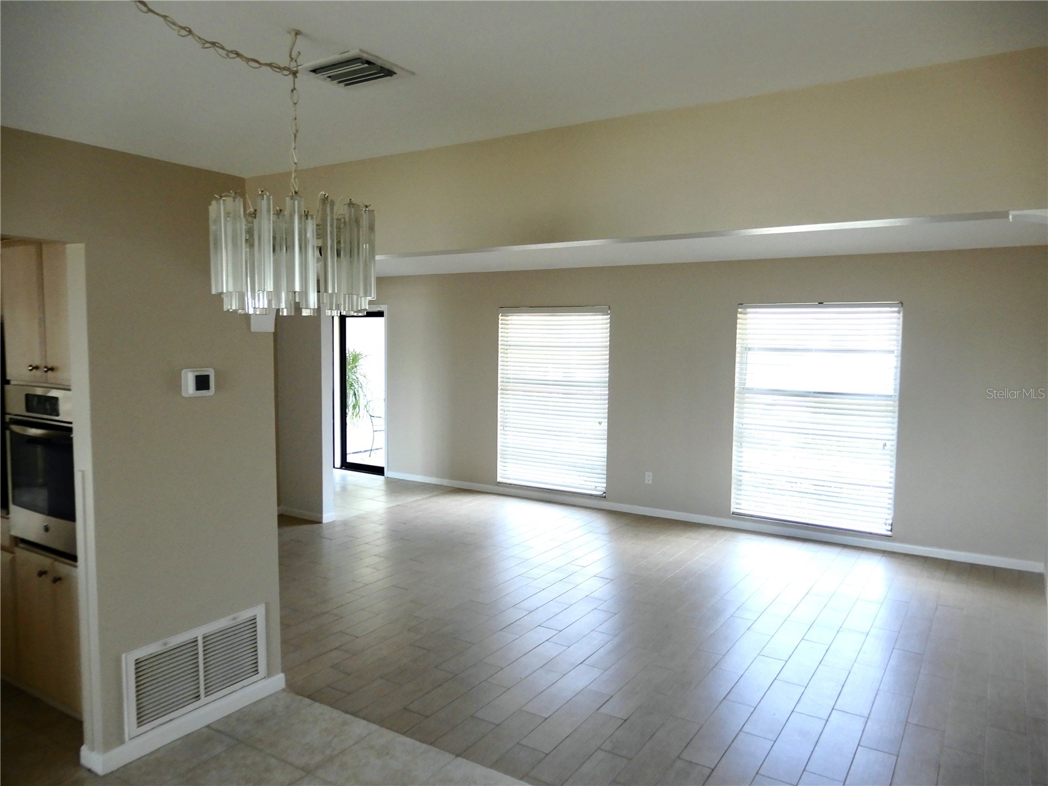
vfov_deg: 56.8
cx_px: 524
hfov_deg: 71.6
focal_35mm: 24
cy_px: 393
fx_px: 727
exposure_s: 1/40
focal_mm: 4.3
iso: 80
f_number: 3.4
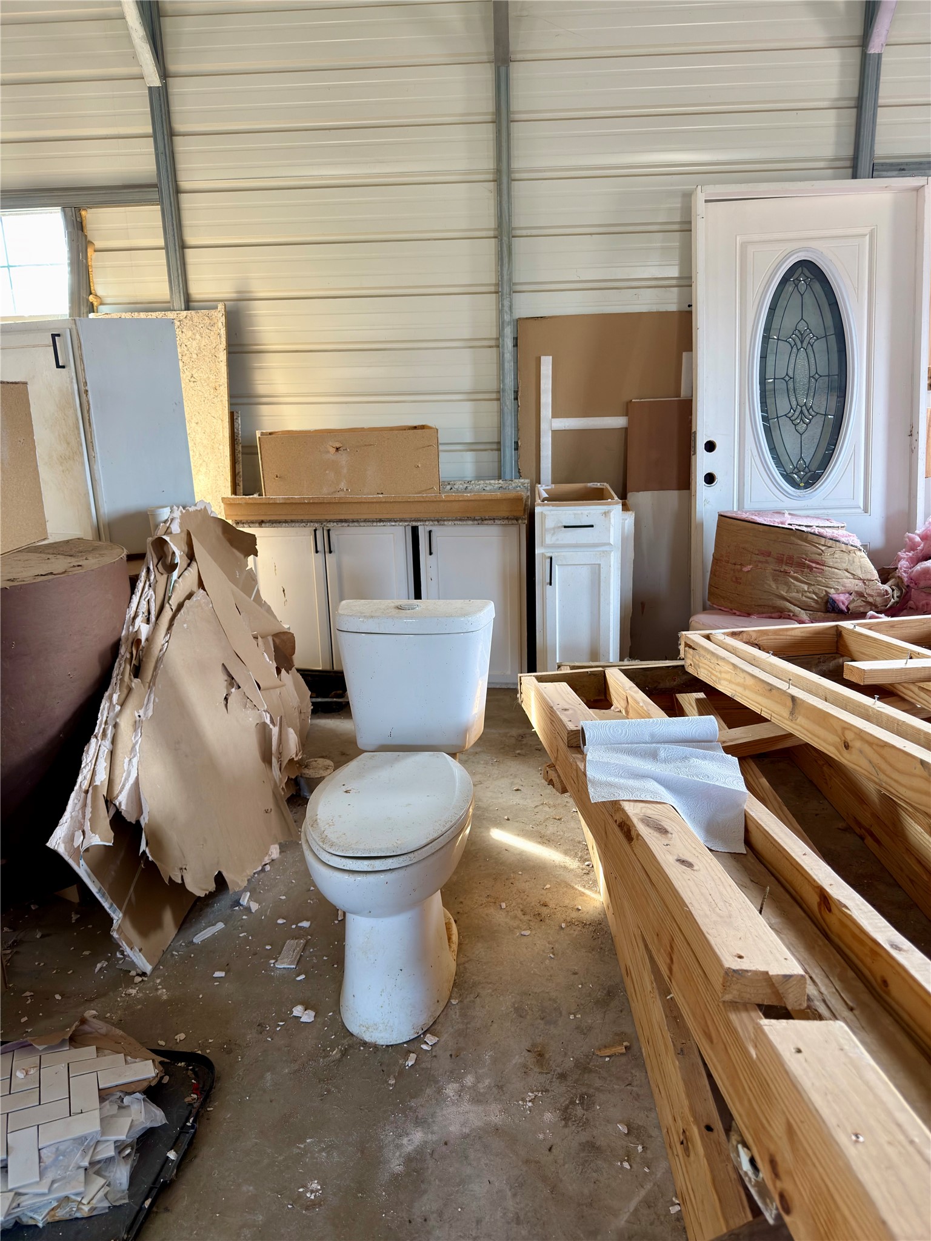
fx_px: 861
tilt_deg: -15.4
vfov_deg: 71.6
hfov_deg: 56.8
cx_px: 466
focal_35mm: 24
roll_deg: +0.8
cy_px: 620
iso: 200
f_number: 1.78
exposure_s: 1/60
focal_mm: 6.76
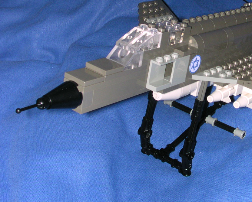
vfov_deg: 21.2
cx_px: 184
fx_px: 537
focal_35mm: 72
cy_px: 76
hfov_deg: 26.1
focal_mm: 7.5
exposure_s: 1/60
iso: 100
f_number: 5.2
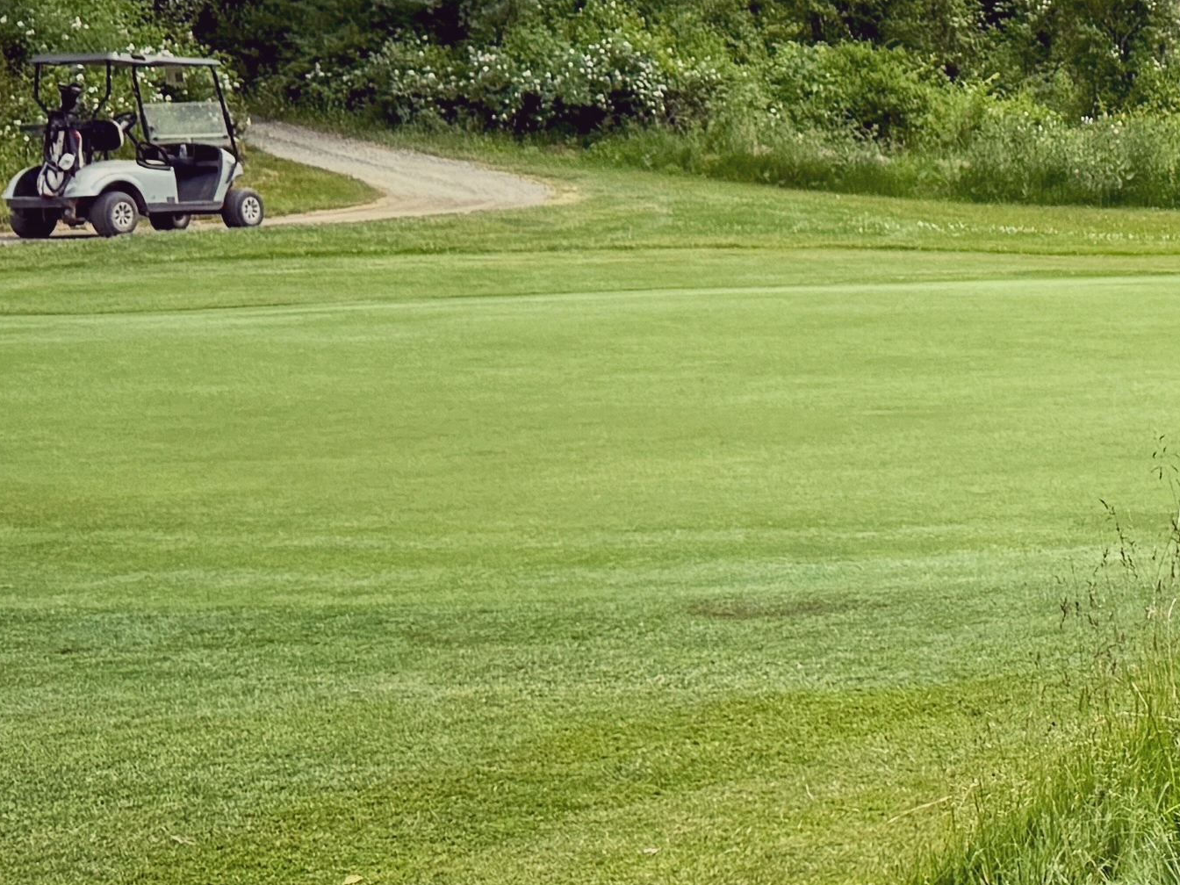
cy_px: 221
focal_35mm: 102
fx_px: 3477
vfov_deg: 14.4
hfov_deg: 17.4
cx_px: 1755
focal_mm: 6.76
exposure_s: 1/4405
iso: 100
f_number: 1.78
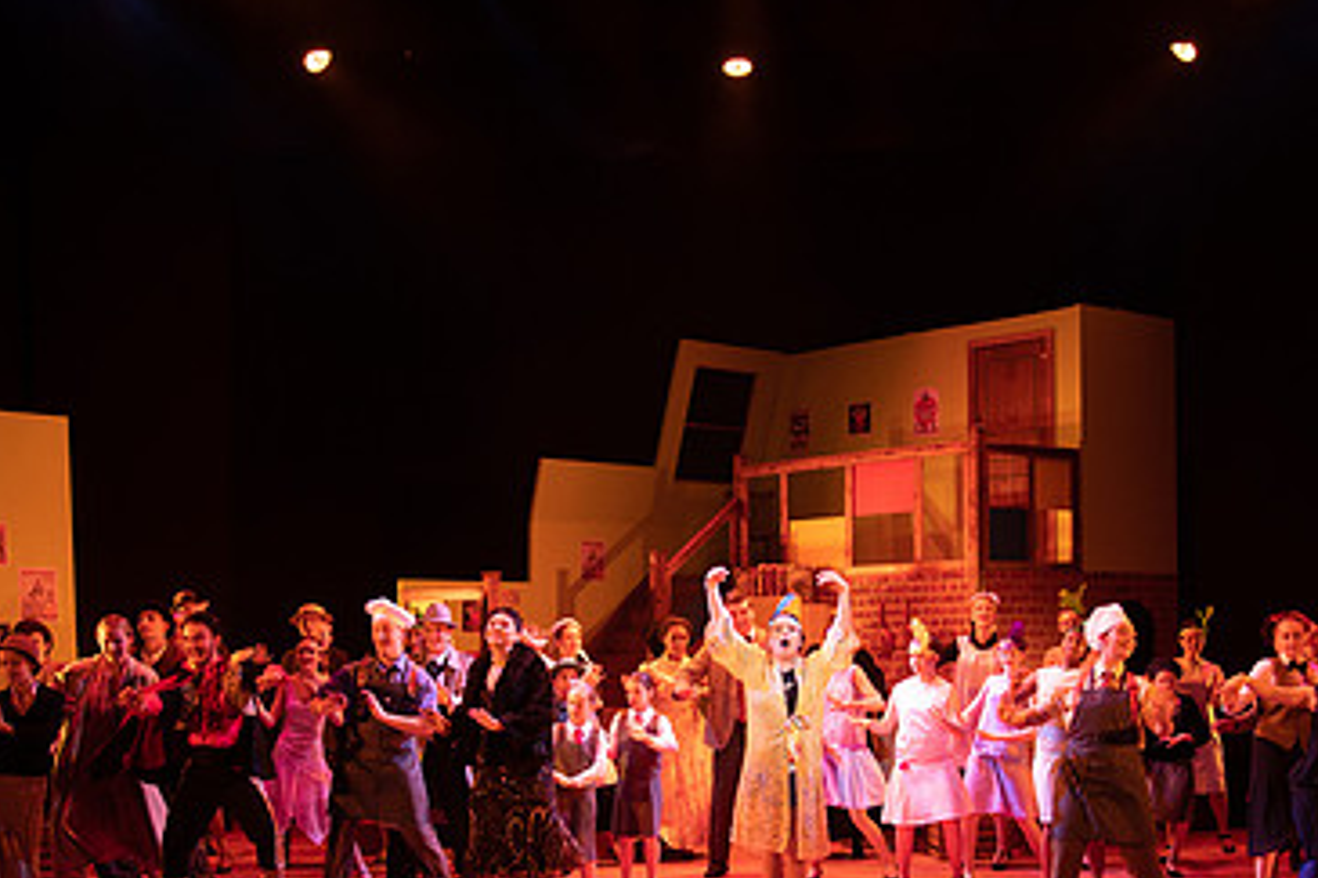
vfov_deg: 24.7
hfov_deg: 36.9
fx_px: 1976
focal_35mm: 54
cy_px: 661
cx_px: 690
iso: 2000
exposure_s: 1/200
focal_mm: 34
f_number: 4
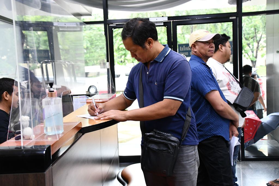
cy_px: 93
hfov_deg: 46.4
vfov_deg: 31.9
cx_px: 140
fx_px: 326
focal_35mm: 42
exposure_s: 1/125
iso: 2200
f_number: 4
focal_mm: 28
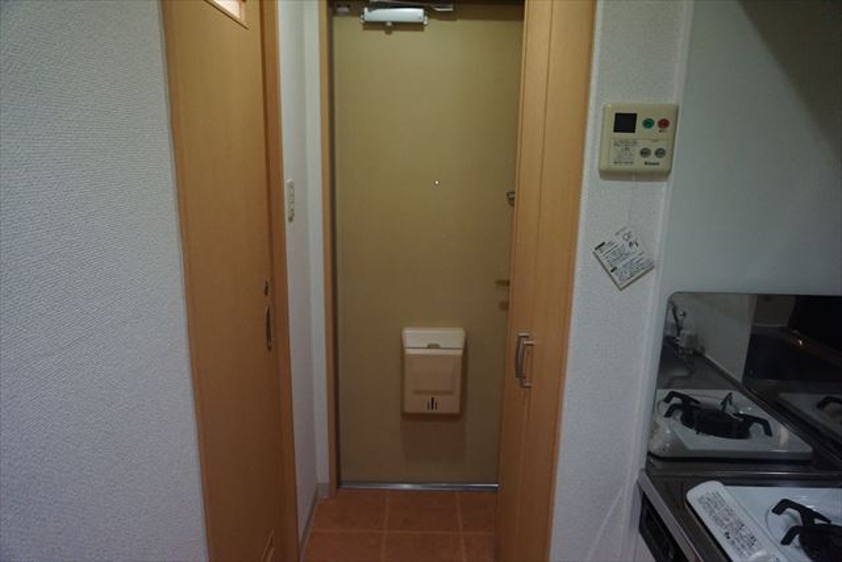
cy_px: 281
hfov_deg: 73.7
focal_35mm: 24
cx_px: 421
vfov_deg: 53.2
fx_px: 561
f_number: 3.5
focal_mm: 16
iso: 3200
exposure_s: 1/160
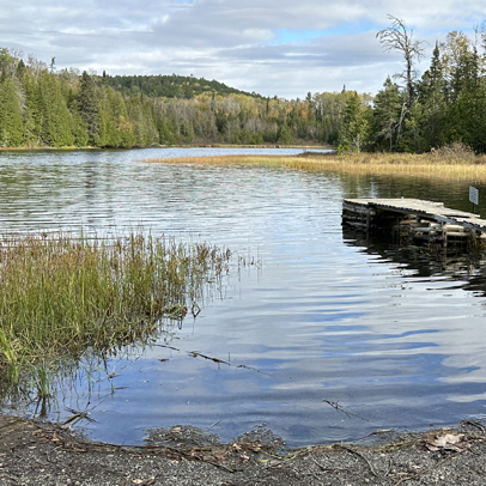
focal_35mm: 47
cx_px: 346
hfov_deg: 35.5
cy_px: 242
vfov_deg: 36.1
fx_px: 747
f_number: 1.78
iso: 80
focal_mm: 6.86
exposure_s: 1/2525
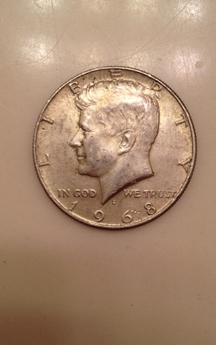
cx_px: 105
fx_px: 386
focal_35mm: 41
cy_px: 172
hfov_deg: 31.3
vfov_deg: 48.2
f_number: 2.4
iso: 64
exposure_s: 1/30
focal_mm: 4.28
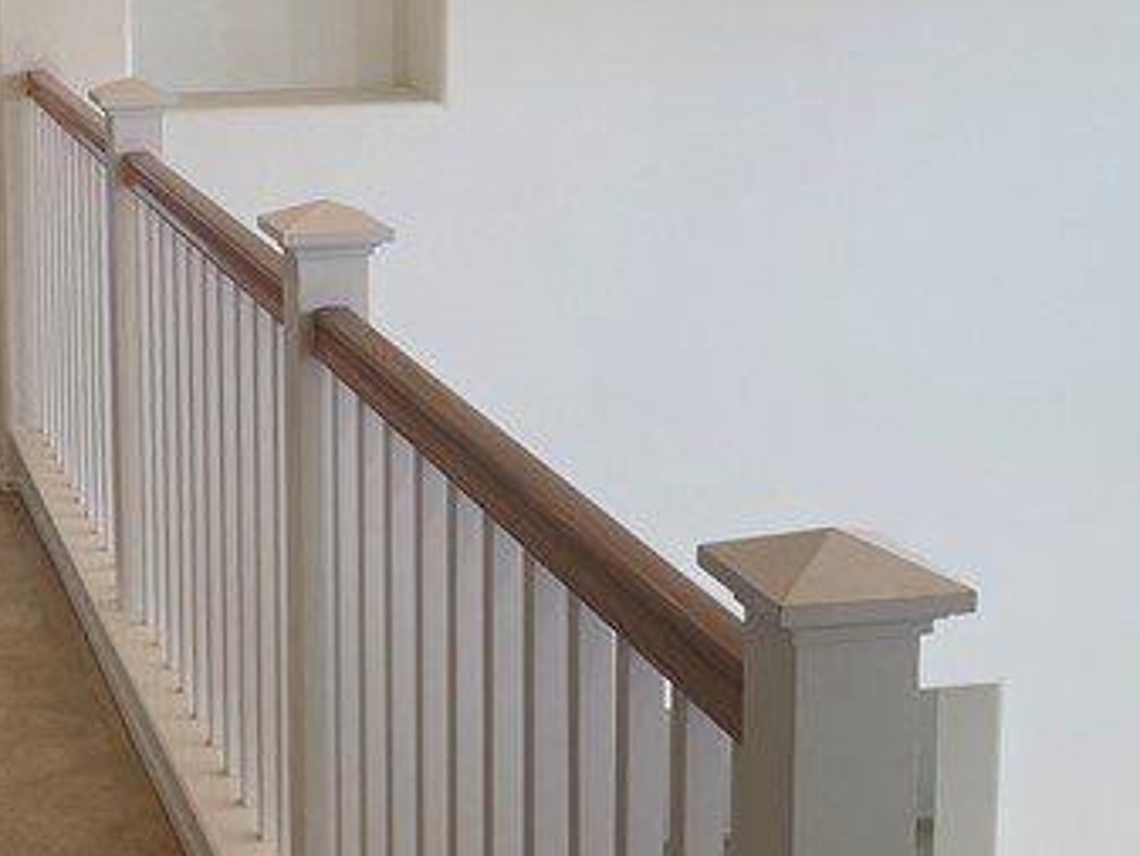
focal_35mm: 79
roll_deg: +0.3
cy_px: 267
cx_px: 308
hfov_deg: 24.5
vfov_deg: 18.6
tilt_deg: -10.2
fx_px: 2603
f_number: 1.6
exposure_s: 1/120
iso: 50
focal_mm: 4.2
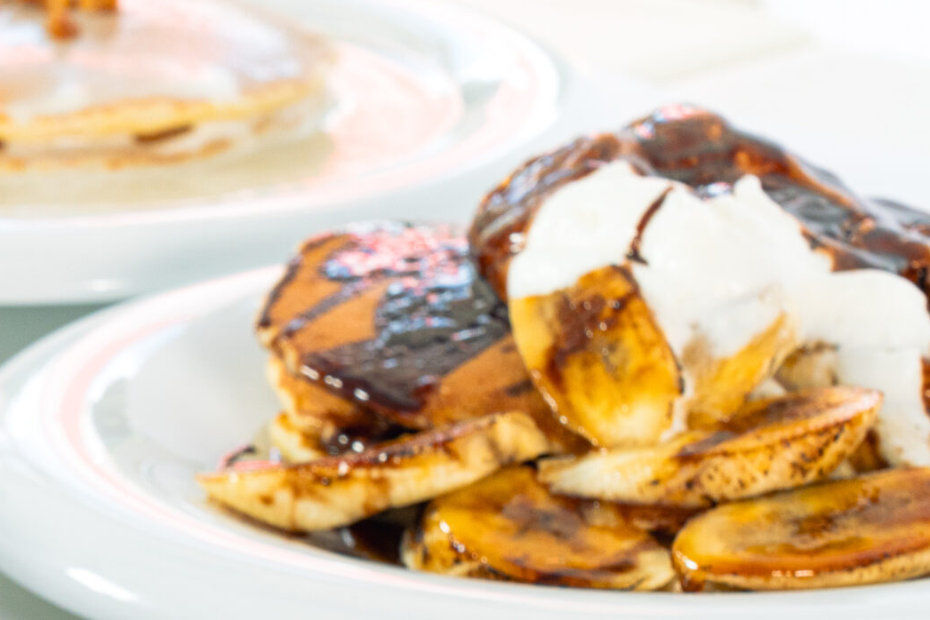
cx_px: -189
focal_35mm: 252
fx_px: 6511
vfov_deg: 5.4
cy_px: 596
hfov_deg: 8.1
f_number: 13
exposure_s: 1/125
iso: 500
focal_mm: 103
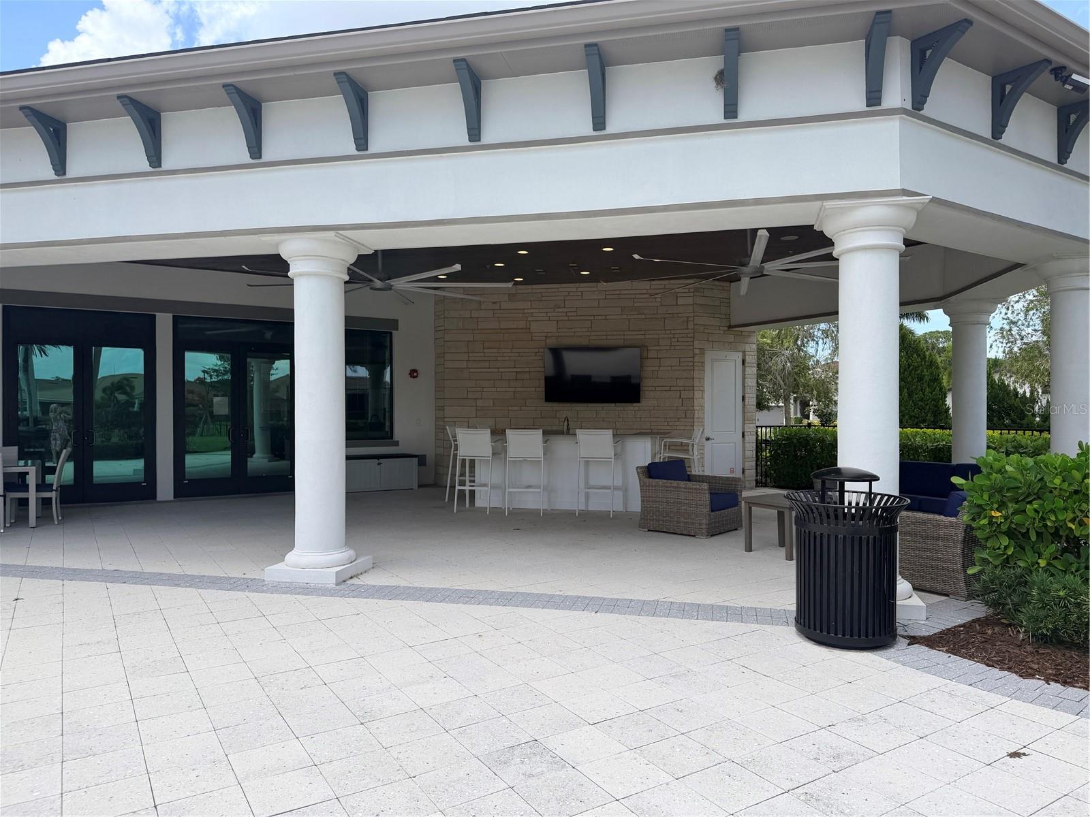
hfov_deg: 71.6
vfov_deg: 56.8
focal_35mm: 24
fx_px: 756
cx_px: 545
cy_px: 408
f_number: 1.78
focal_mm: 6.76
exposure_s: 1/3759
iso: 80
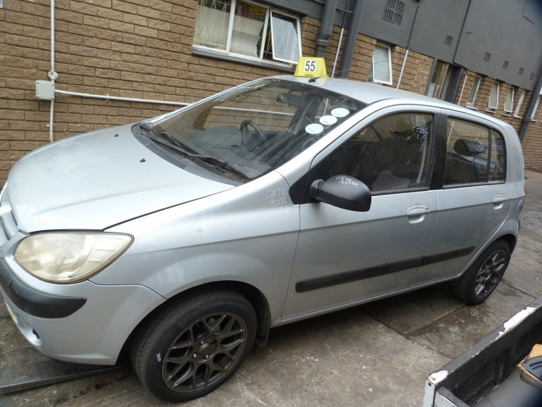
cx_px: 271
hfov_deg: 69.4
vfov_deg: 54.9
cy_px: 204
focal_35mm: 25
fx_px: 391
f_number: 2.8
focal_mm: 4.5
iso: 80
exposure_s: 1/80
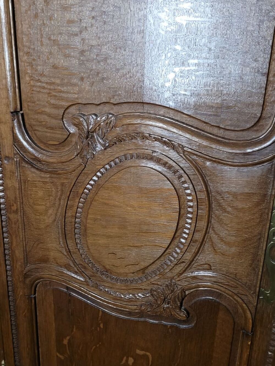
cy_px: 183
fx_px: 275
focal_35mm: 26
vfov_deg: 67.3
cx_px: 138
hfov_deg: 53.1
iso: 640
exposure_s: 1/50
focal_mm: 5.4
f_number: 1.8
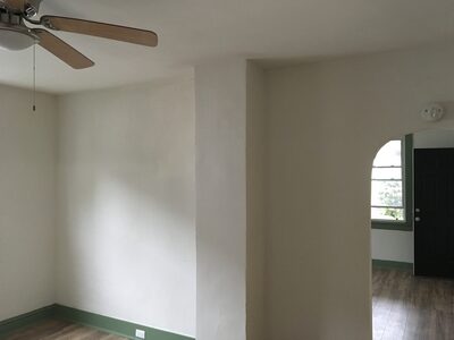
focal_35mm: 29
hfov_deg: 61.7
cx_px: 227
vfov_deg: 48.2
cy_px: 170
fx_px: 380
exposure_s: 1/30
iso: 160
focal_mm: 4.15
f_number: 2.2
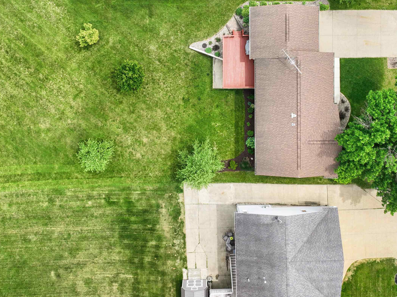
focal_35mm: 35
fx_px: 401
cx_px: 200
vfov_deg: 40.1
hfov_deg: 52.6
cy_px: 93
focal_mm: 12.29
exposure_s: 1/800
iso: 100
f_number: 2.8
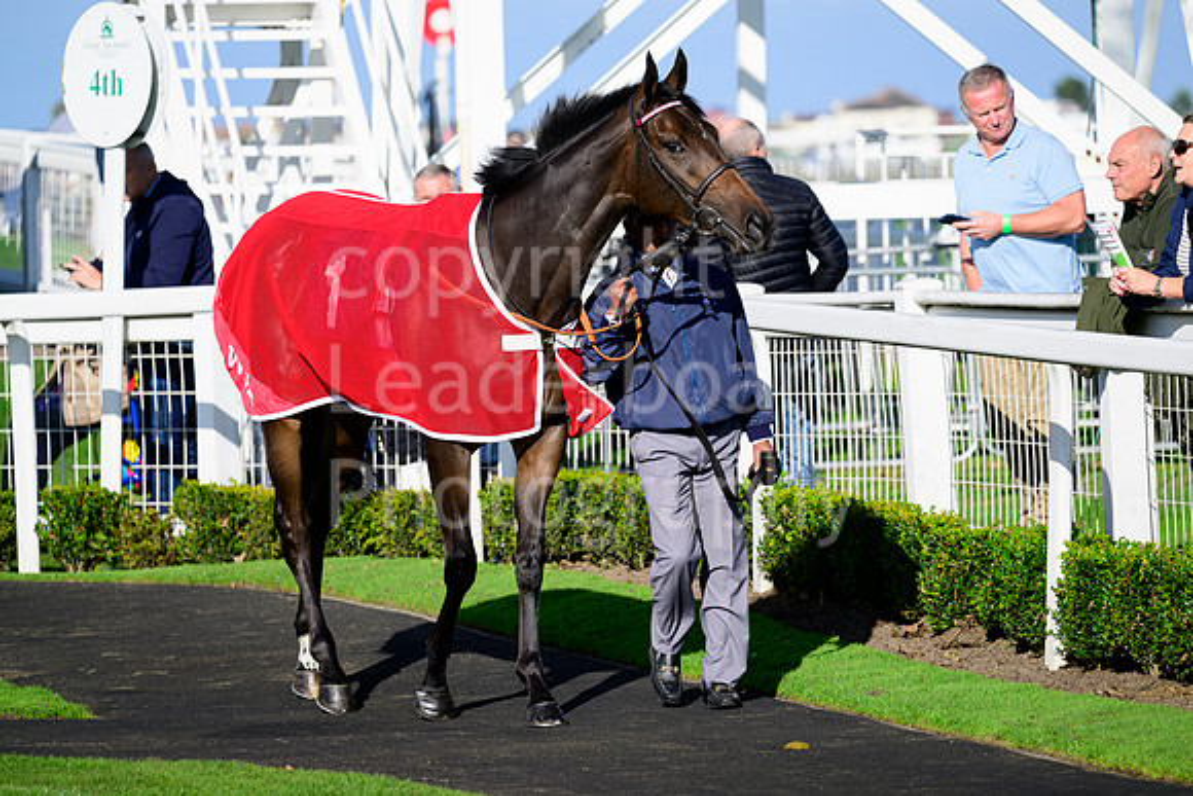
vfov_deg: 5.5
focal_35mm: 250
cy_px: 398
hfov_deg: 8.2
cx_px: 596
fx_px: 8286
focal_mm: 250
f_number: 5.6
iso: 400
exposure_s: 1/2000
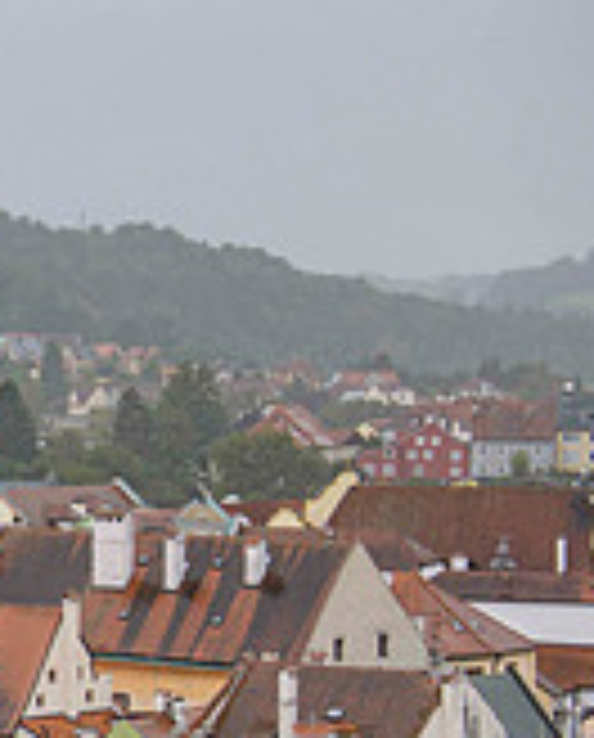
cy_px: 520
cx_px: -669
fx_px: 2934
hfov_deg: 10.4
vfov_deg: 14.3
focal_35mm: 134
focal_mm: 40
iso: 140
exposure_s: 1/80
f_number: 5
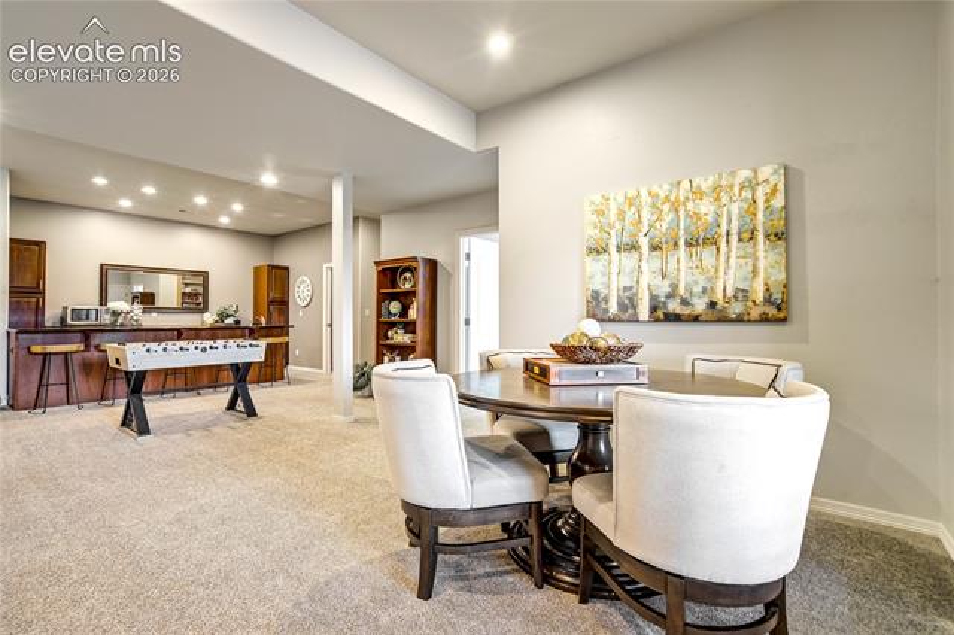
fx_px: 424
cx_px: 477
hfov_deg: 96.8
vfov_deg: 73.7
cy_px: 318
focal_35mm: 16
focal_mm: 16
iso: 400
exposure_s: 1/5
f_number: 8
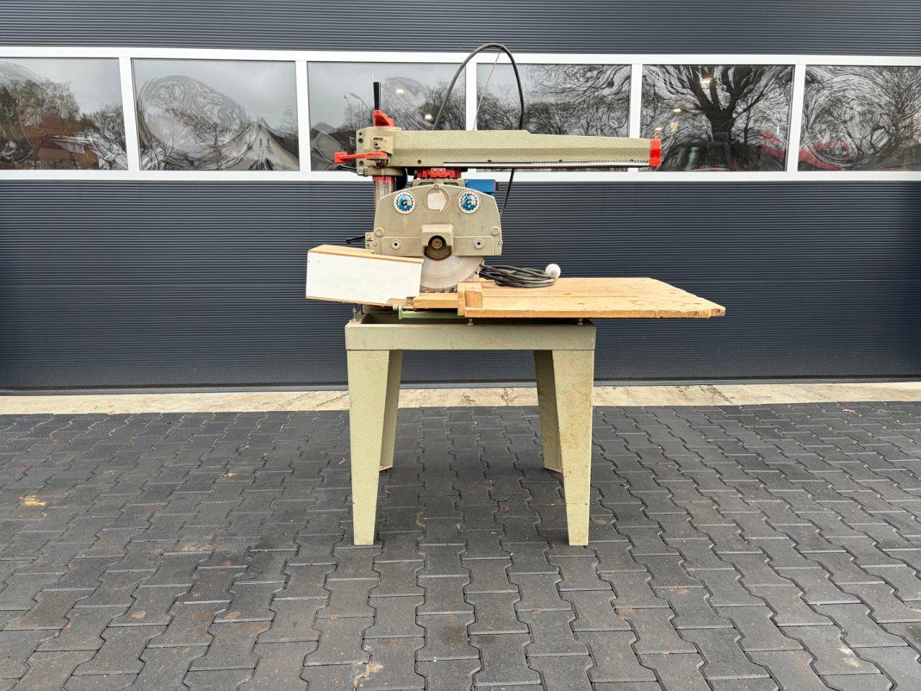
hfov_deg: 67.3
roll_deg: +0.5
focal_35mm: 26
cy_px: 346
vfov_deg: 53.1
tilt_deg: -8.2
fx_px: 692
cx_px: 460
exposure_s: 1/122
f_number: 1.6
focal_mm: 5.96
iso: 50
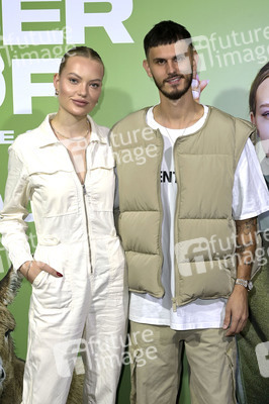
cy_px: 202
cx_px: 134
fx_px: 629
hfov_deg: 24.2
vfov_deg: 35.7
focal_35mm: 56
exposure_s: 1/250
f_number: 5.6
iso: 640
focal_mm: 56
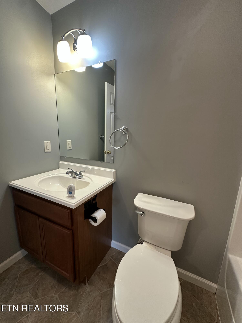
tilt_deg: -11.2
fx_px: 130
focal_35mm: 14
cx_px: 121
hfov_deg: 85.7
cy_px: 162
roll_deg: -2.2
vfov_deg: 102.1
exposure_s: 1/60
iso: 200
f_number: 2.2
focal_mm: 2.22
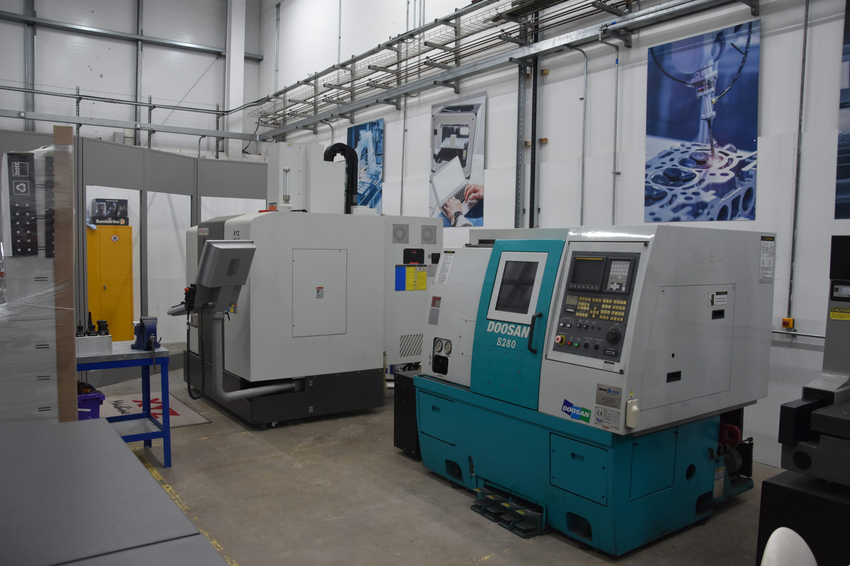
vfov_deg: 47.9
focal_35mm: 27
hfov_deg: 67.4
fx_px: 637
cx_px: 425
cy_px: 283
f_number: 4.5
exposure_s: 1/80
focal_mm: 18
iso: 800
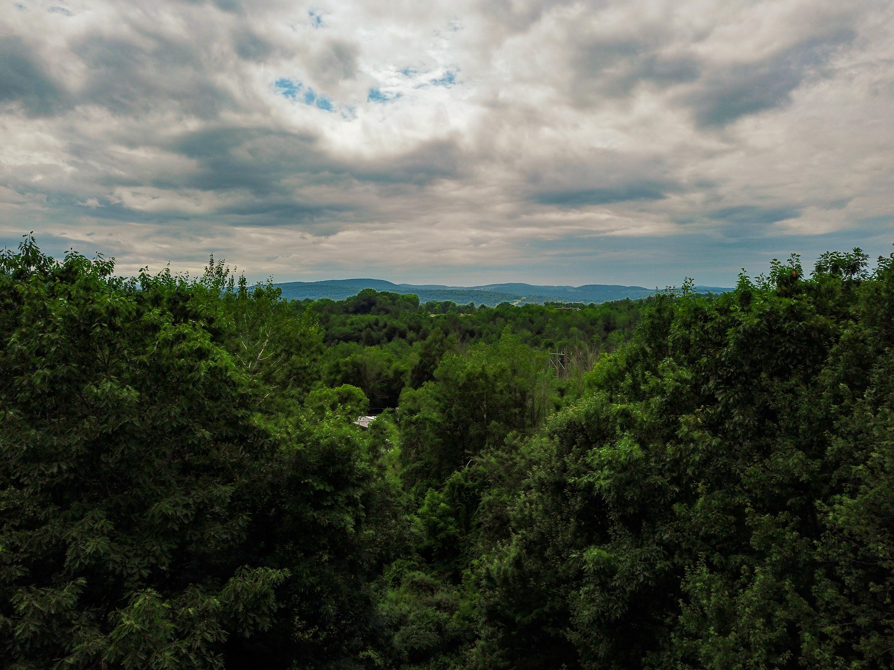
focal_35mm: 26
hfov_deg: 67.3
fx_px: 671
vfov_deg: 53.1
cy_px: 335
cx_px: 447
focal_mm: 4.73
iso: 100
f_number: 2.2
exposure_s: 1/3200
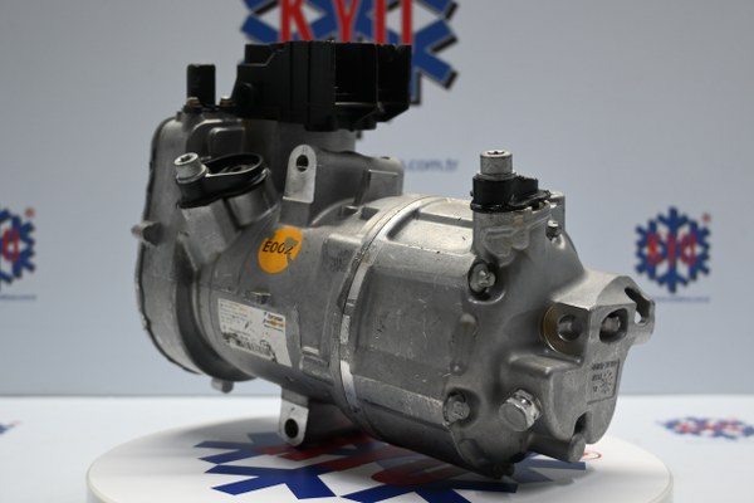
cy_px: 252
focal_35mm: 40
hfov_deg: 48.7
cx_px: 377
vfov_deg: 33.6
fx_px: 832
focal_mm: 26.5
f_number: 4.5
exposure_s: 1/40
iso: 400
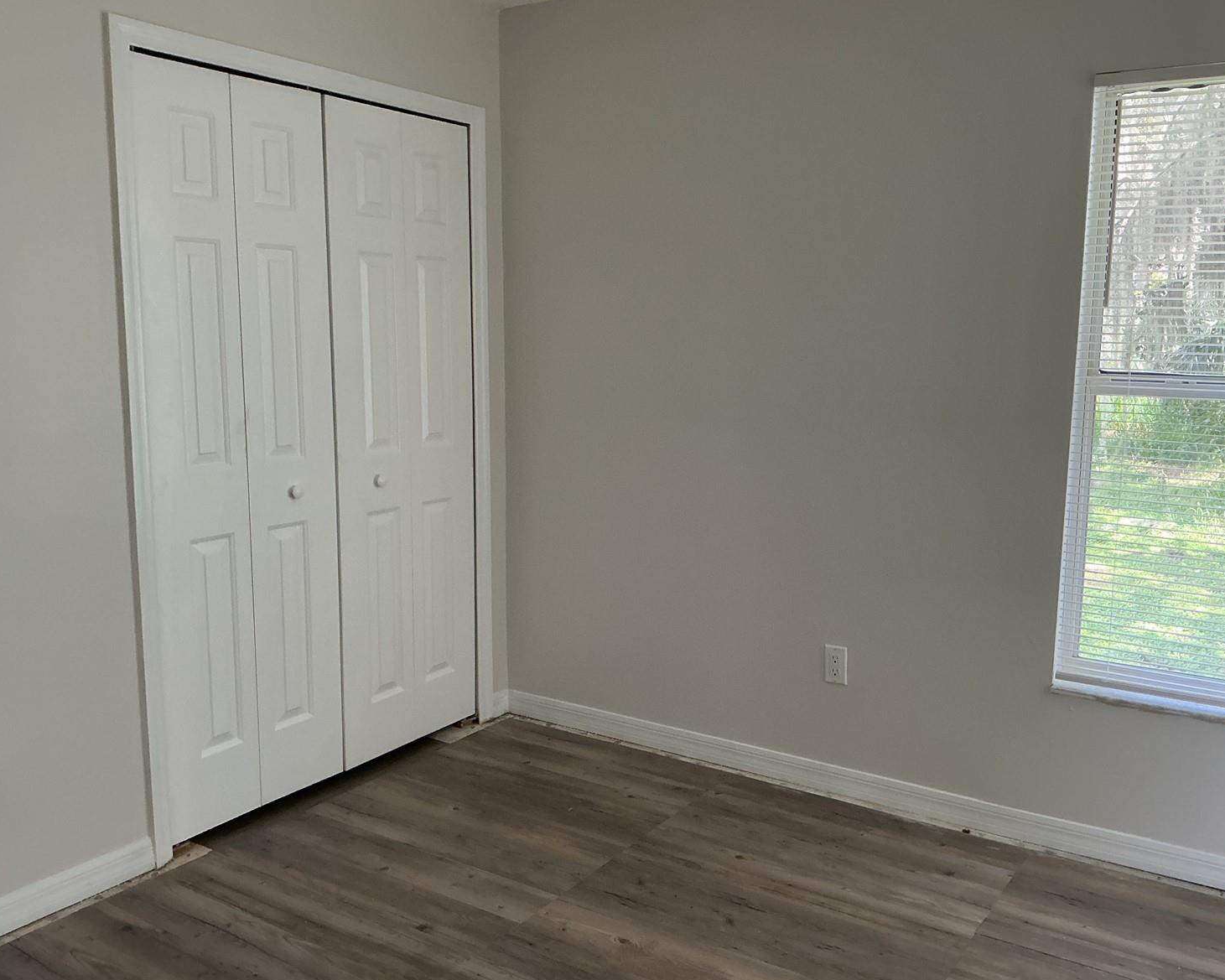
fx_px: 1124
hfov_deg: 57.1
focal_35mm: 31
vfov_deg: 47.1
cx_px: 646
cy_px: 496
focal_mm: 3
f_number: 1.8
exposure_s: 1/60
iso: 100
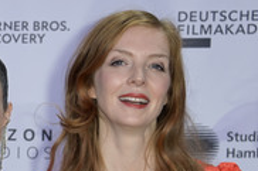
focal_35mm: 178
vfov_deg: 7.6
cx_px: -57
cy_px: 211
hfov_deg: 11.3
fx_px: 1274
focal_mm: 72
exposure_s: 1/250
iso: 400
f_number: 5.6
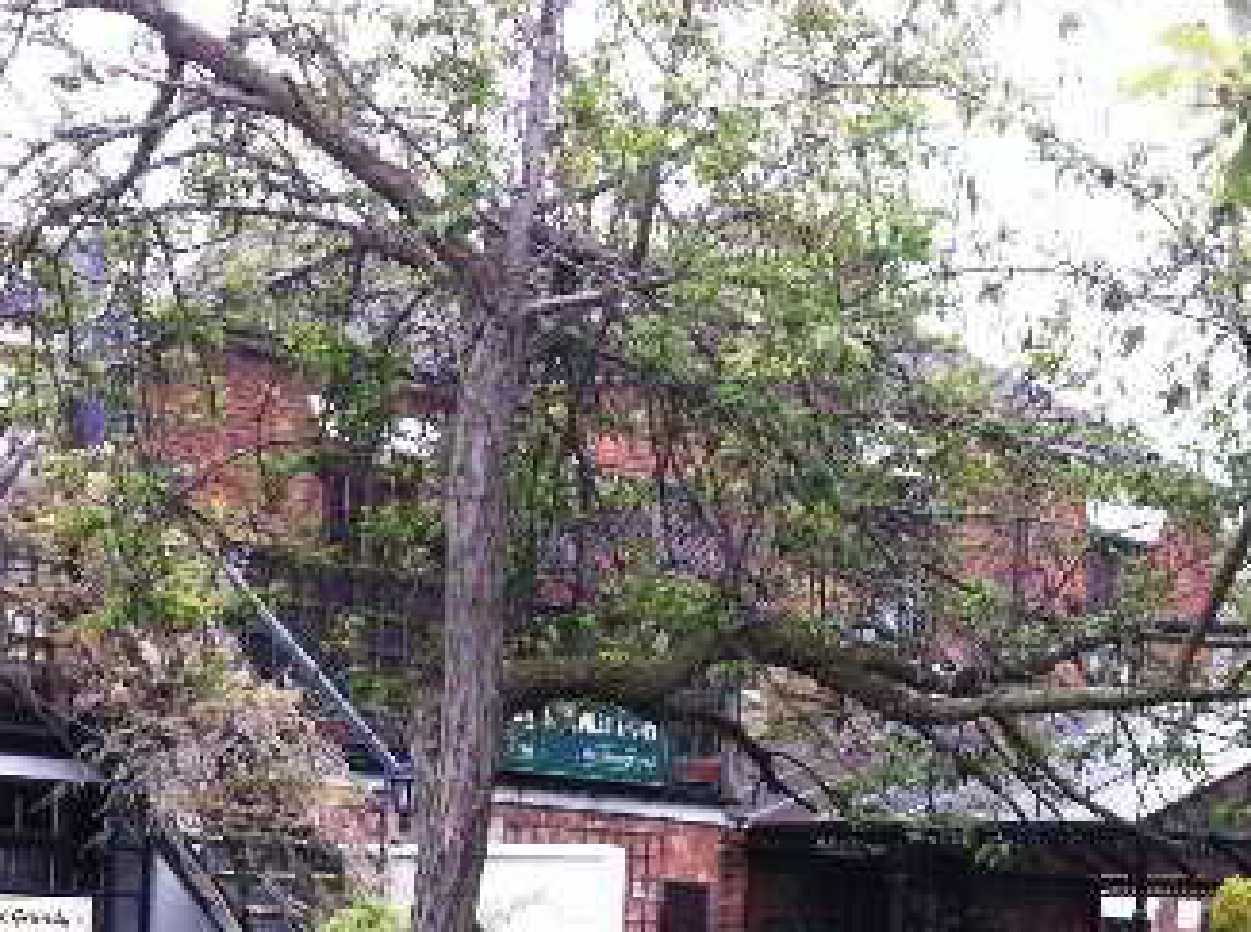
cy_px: 1009
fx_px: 3101
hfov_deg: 21.9
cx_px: 1270
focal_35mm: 86
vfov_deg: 16.6
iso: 80
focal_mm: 3.85
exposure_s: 1/324
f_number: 2.8
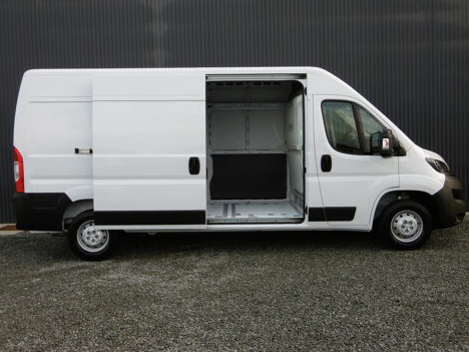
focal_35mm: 39
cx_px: 239
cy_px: 179
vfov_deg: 36.8
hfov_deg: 47.9
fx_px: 528
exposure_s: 1/160
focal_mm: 6.8
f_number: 3.7
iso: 100
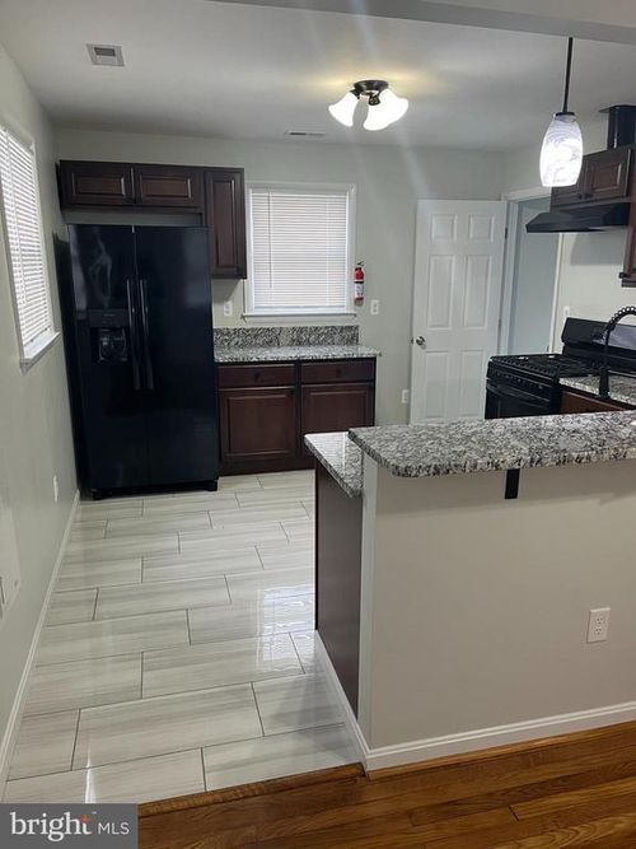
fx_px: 637
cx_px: 318
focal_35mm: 26
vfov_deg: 67.3
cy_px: 424
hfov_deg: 53.0
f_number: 1.6
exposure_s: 1/60
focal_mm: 5.1
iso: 80
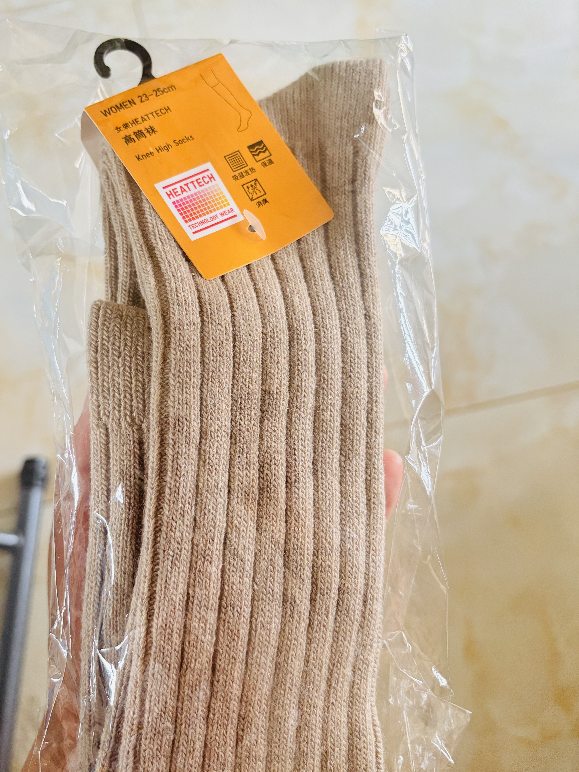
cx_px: 239
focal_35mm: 31
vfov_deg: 58.4
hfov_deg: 45.3
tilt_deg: -64.1
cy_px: 383
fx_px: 691
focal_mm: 5.96
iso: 320
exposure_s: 1/60
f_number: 1.6
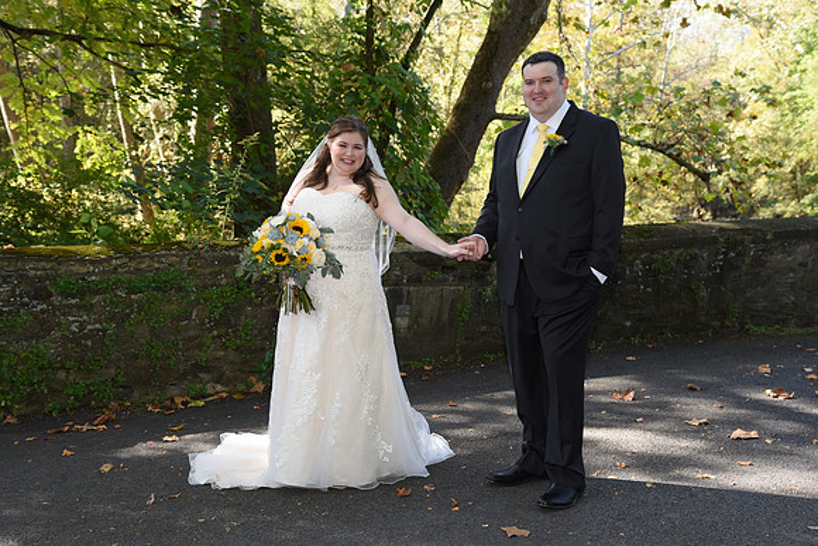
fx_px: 1091
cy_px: 273
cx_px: 409
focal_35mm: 48
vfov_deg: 28.1
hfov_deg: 41.1
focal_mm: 48
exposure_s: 1/200
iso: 640
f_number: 5.6
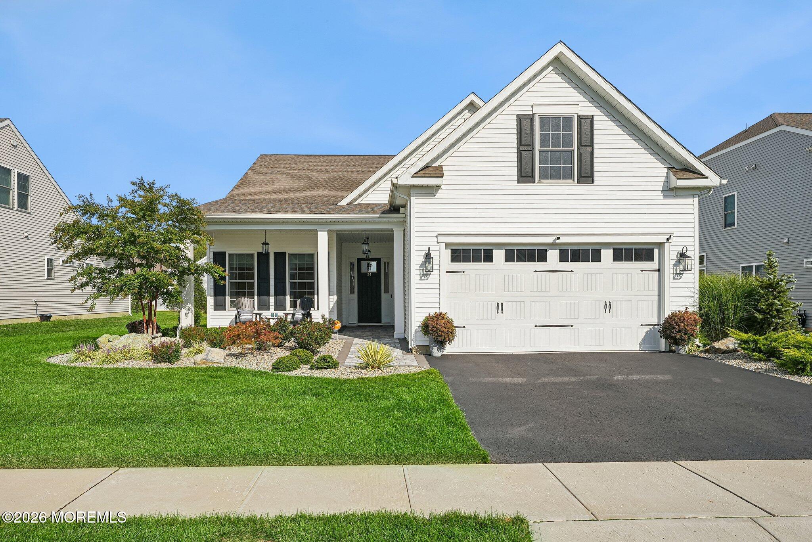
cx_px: 406
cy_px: 271
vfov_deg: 53.2
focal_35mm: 24
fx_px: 541
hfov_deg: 73.7
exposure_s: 1/160
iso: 80
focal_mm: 24
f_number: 11
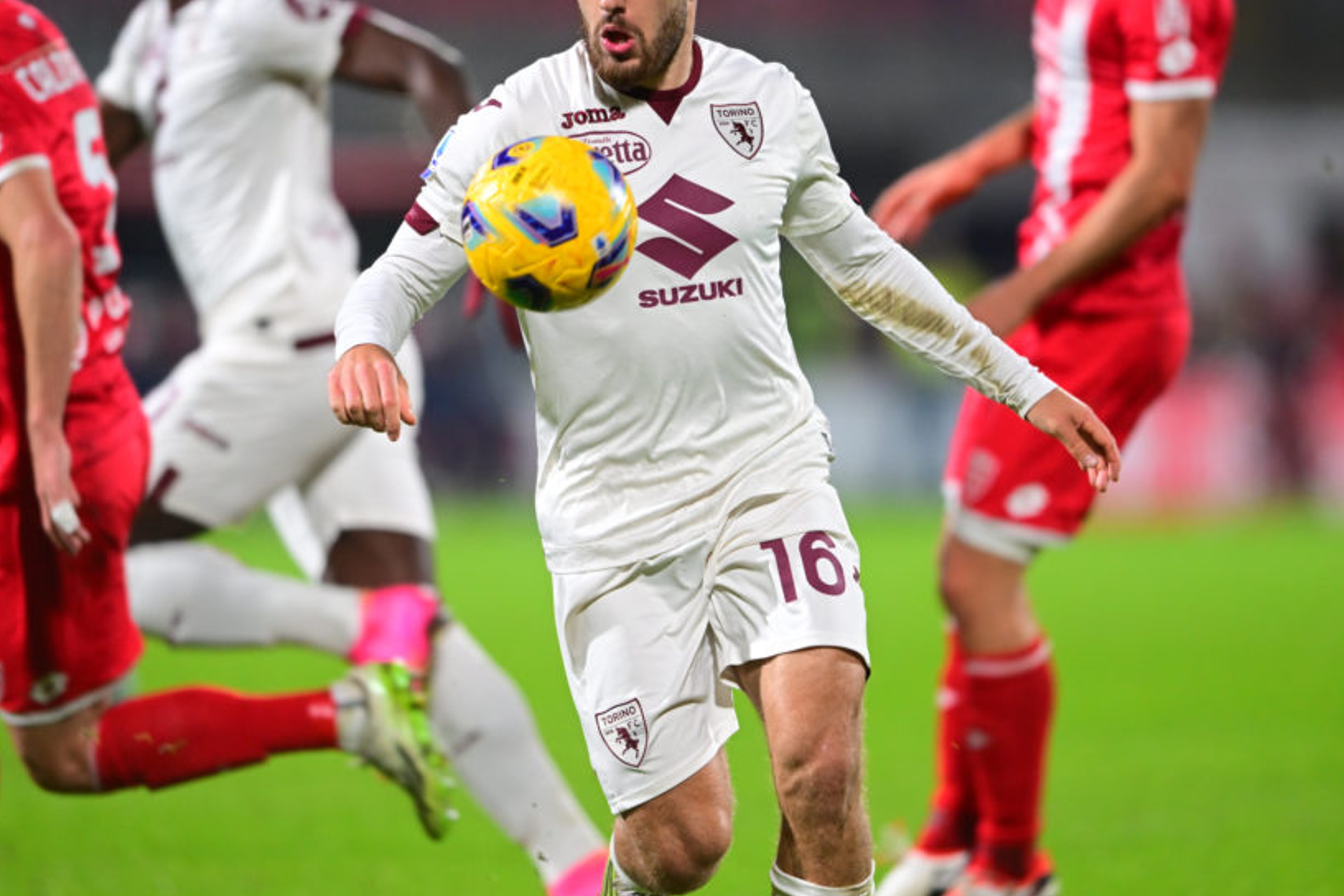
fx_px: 18740
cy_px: 363
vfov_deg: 2.7
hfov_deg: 4.1
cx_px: 687
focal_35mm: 502
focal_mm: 400
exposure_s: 1/1000
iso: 2000
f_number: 2.8
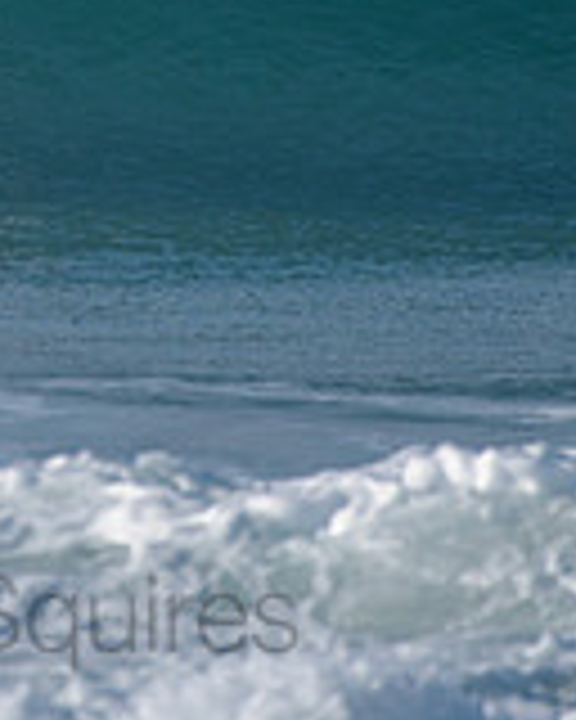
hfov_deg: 0.9
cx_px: -50
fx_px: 37312
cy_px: -133
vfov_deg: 1.1
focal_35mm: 1751
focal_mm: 500
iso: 250
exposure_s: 1/2000
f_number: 5.6
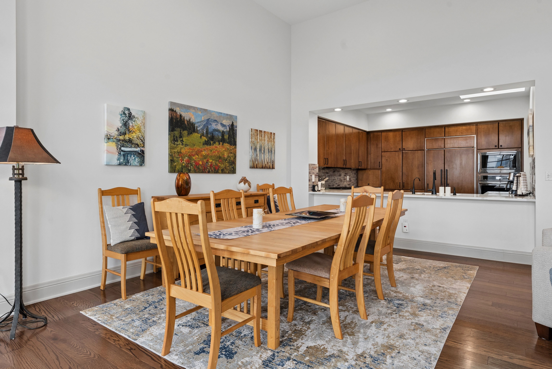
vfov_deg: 59.6
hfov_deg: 81.2
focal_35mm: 21
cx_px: 276
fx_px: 322
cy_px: 184
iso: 640
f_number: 9
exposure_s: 1/50
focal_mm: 21
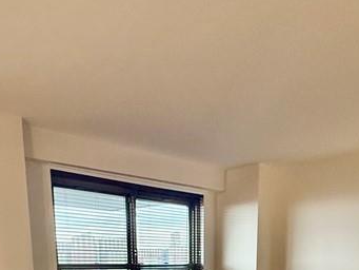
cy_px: 369
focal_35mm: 42
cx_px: 152
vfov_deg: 27.4
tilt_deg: -12.2
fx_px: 436
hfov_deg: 44.6
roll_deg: +0.3
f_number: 2.2
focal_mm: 2.22
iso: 250
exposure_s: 1/120
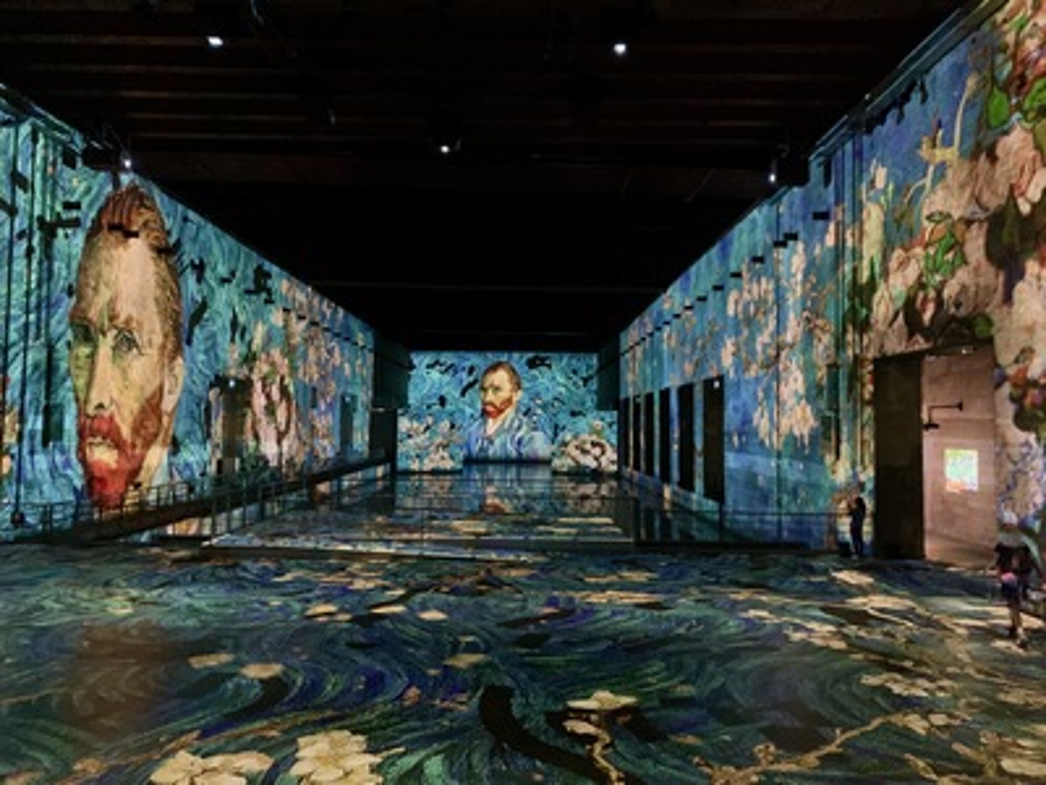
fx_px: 786
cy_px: 392
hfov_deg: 67.3
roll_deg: -0.4
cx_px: 523
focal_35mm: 26
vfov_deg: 53.1
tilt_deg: +2.0
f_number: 1.8
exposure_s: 1/16
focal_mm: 4.25
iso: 1600
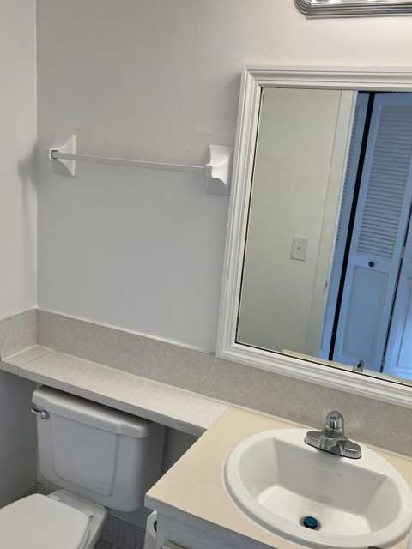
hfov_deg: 49.7
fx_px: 444
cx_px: 206
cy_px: 274
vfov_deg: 63.4
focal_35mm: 28
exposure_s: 1/120
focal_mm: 3.99
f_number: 1.8
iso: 50
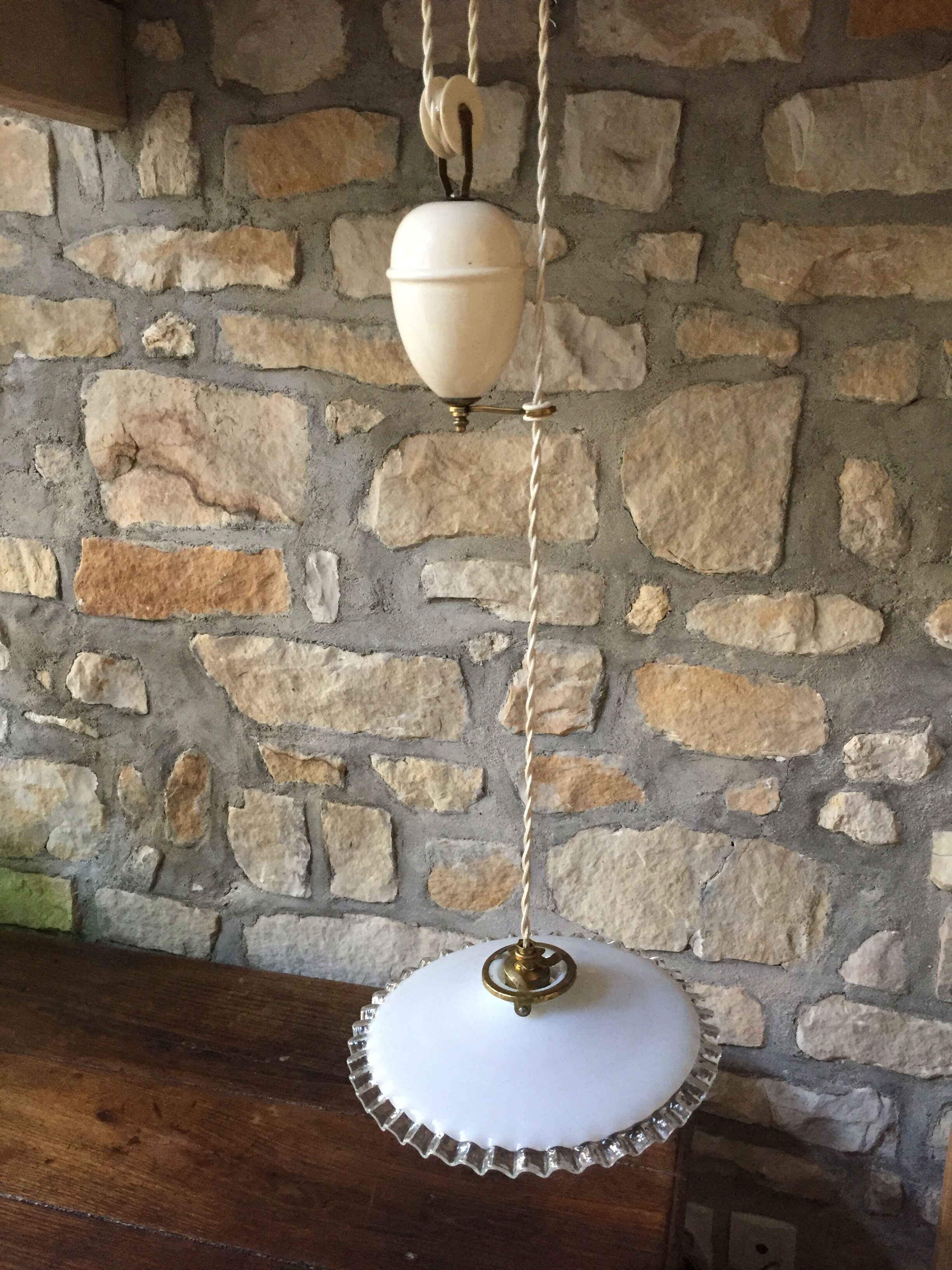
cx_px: 476
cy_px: 635
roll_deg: +0.3
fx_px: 1063
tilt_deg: -16.2
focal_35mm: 29
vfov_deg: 61.7
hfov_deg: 48.2
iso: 250
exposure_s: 1/33
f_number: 2.2
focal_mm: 4.15
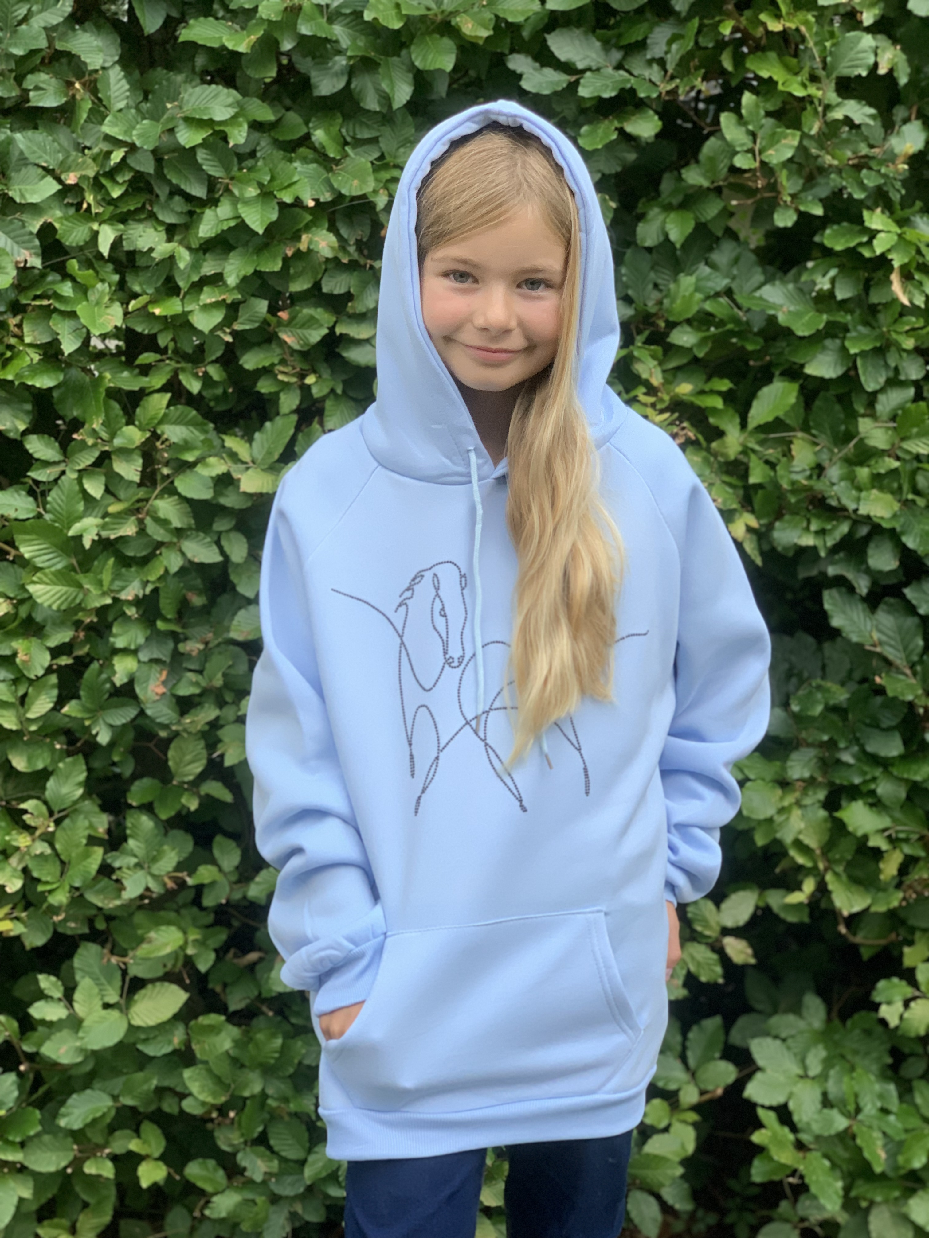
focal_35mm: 52
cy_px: 619
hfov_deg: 28.0
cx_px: 464
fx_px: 1861
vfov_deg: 36.8
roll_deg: +0.1
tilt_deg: -6.9
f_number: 2.4
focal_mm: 6
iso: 125
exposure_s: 1/93
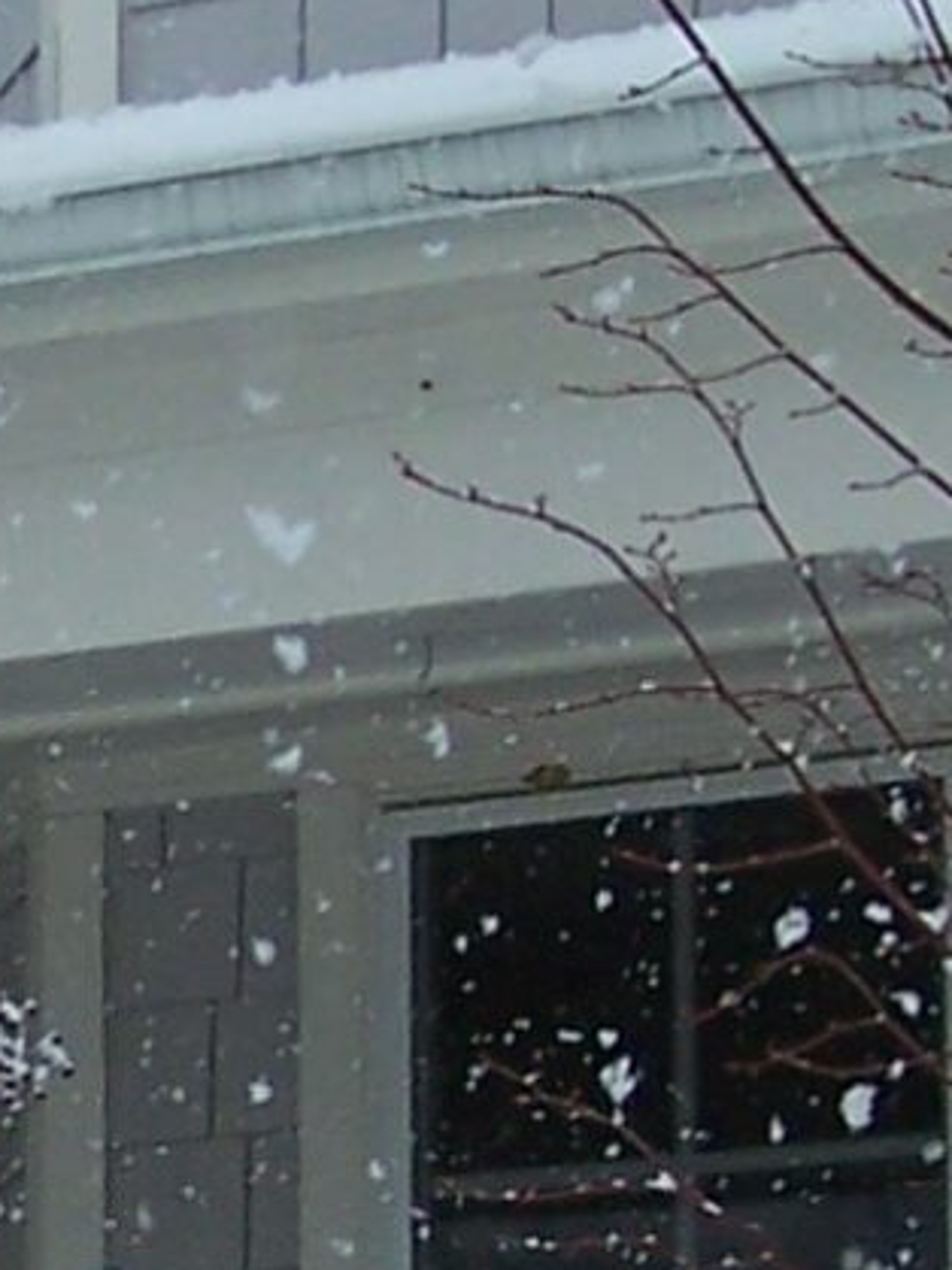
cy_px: 1203
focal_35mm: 232
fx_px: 8512
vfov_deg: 8.5
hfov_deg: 6.3
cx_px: -382
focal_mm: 6.3
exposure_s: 1/750
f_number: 2.8
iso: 80
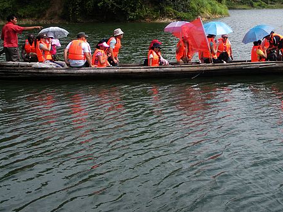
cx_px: 184
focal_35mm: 58
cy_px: 46
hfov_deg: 33.0
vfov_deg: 24.9
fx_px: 474
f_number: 3.5
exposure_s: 1/615
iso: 64
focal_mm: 6.3
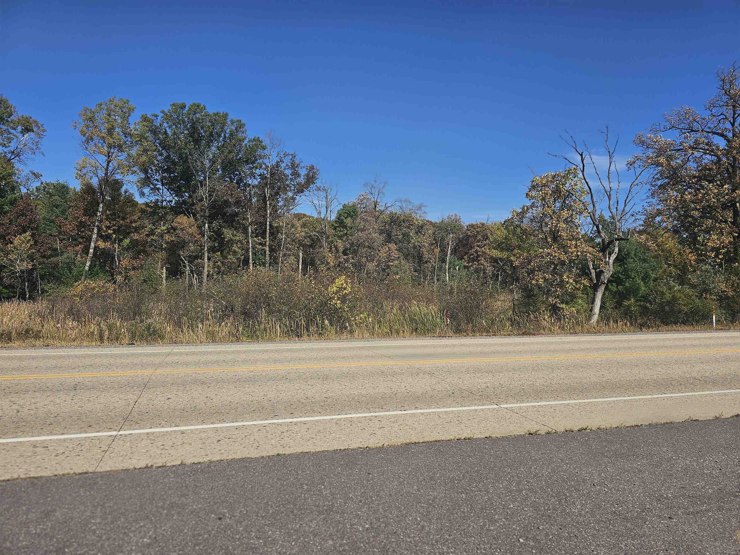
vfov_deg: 58.9
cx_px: 370
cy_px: 278
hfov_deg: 73.9
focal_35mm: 23
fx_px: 492
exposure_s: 1/1099
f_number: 1.7
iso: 10
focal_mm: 6.3
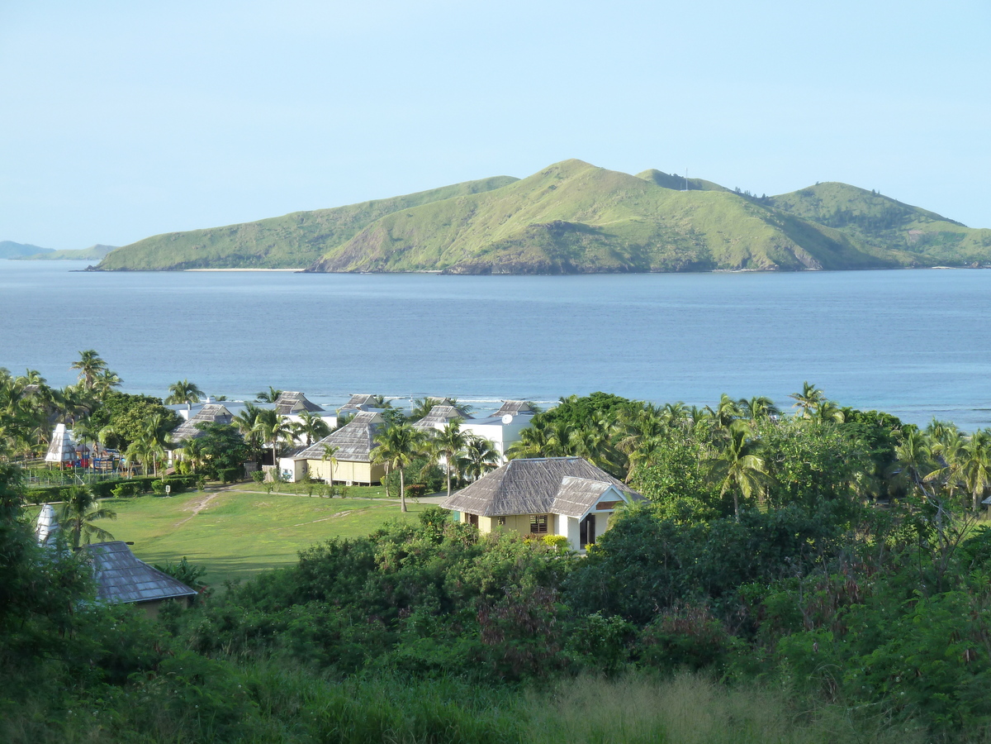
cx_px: 496
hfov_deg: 20.4
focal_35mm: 96
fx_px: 2748
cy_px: 372
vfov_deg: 15.4
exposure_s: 1/250
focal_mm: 15.8
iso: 125
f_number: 4.3
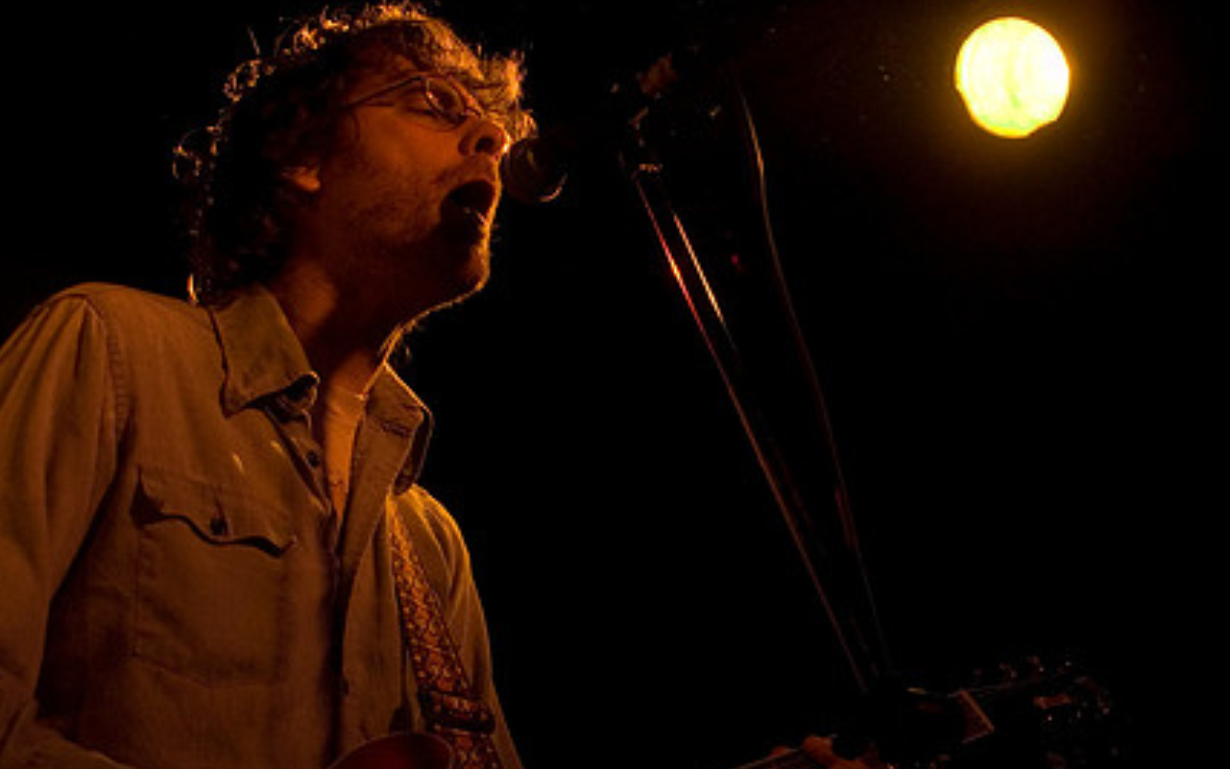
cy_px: 510
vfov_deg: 17.9
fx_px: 2437
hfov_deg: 28.3
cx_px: 746
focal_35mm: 73
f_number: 3.2
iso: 800
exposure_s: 1/100
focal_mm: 35
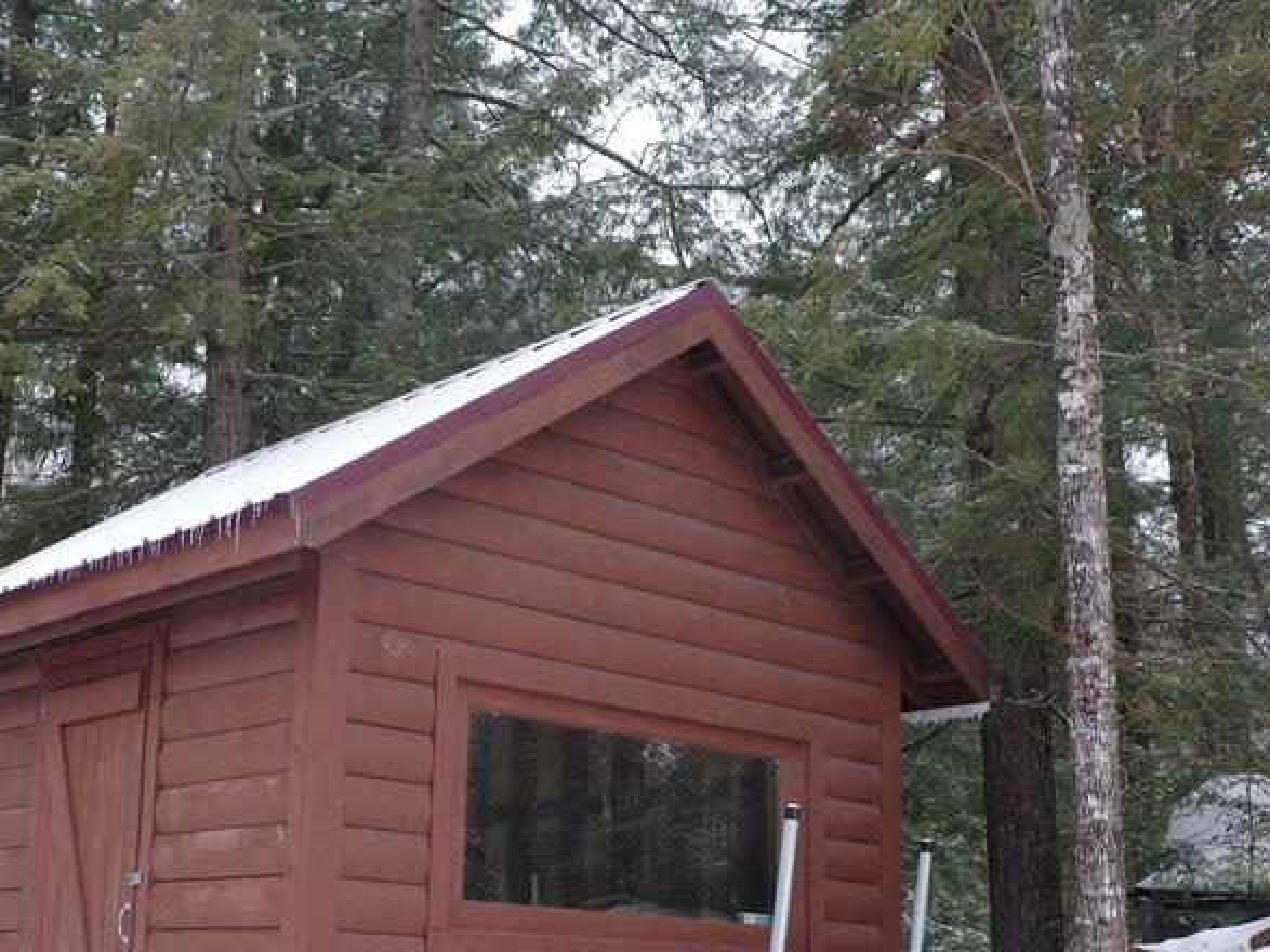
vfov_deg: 30.3
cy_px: 722
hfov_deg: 40.2
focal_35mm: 47
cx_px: 502
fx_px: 1724
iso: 400
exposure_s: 1/100
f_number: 4
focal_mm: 10.26
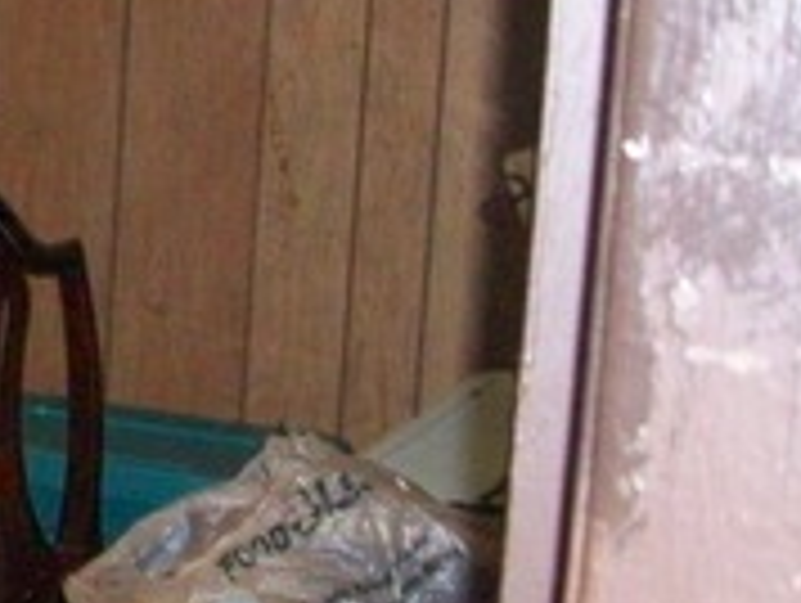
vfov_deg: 12.0
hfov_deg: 14.9
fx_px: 2827
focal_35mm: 122
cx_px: -441
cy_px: -86
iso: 320
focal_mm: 5.7
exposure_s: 1/60
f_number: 2.8
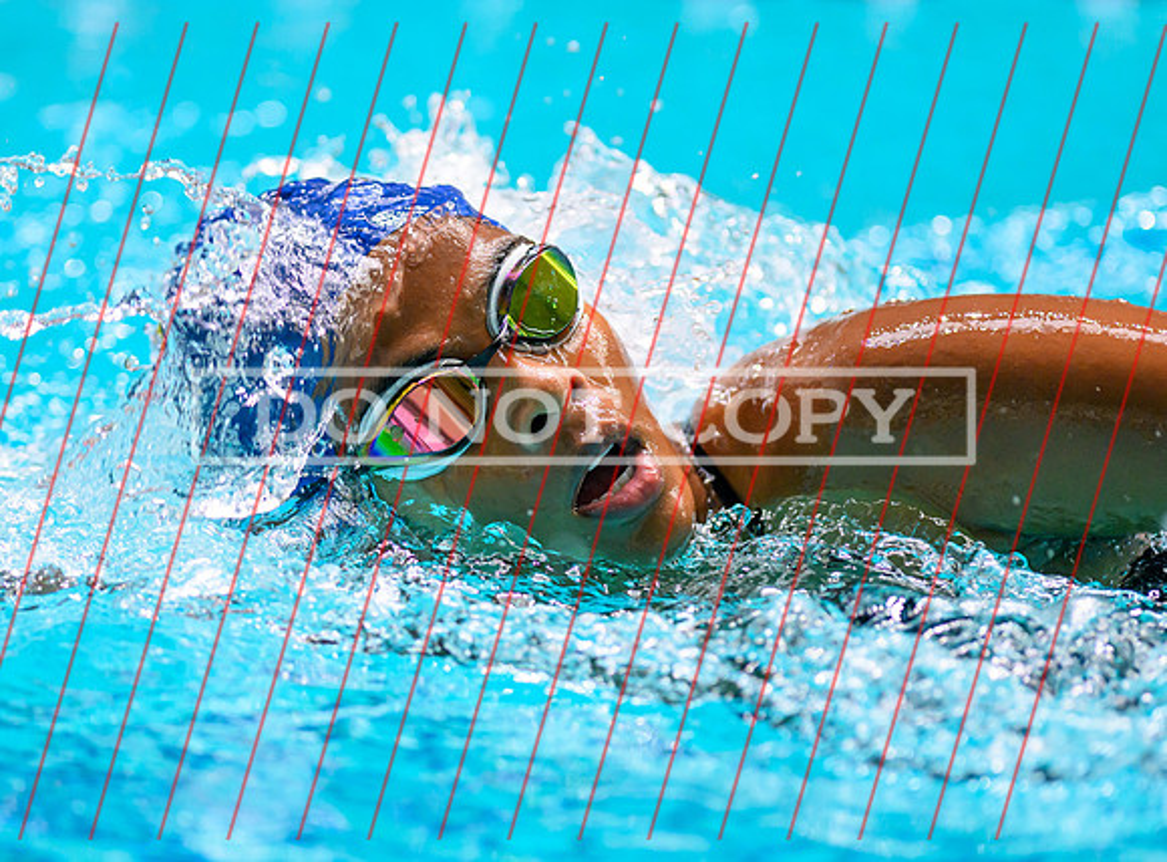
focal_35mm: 432
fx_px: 14484
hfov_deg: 4.6
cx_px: 475
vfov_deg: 3.4
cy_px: 469
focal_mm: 300
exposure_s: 1/800
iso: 1600
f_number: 2.8
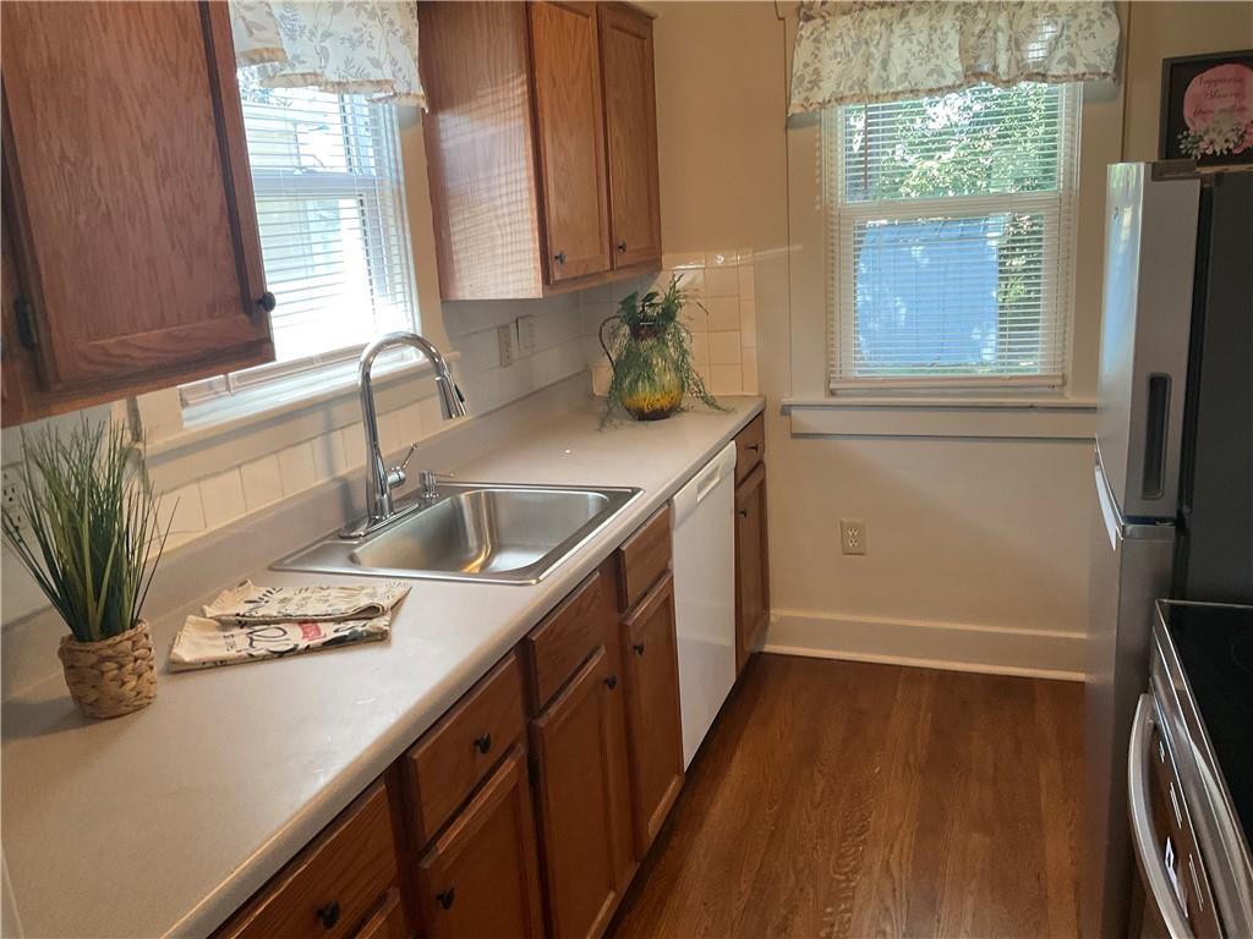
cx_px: 626
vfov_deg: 48.2
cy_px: 470
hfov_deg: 61.7
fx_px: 1050
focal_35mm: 29
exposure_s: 1/60
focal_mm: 3
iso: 80
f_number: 1.8
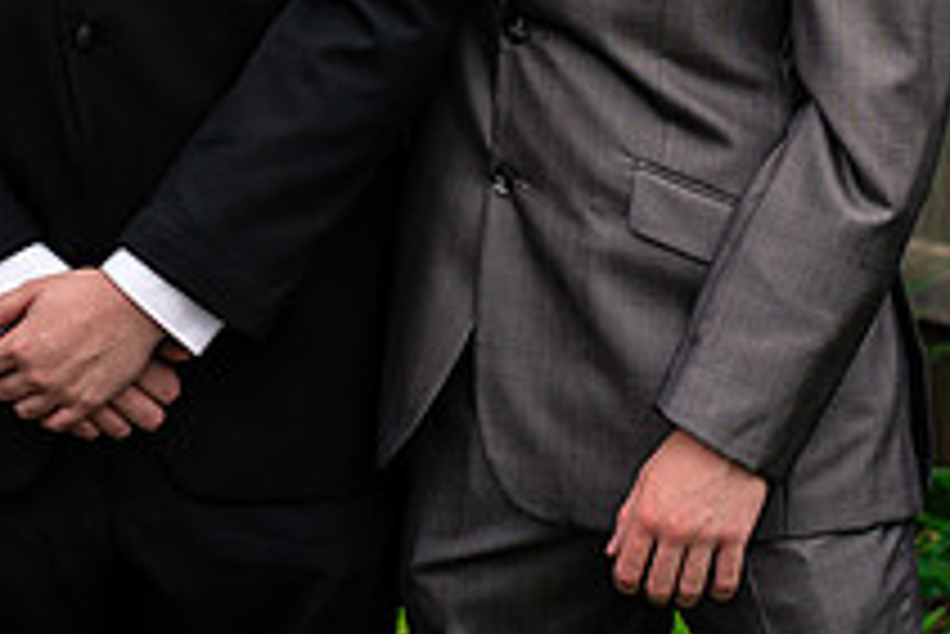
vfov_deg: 5.7
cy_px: -178
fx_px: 6364
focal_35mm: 241
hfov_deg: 8.5
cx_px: 53
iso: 400
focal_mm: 85
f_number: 3.5
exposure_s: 1/1000
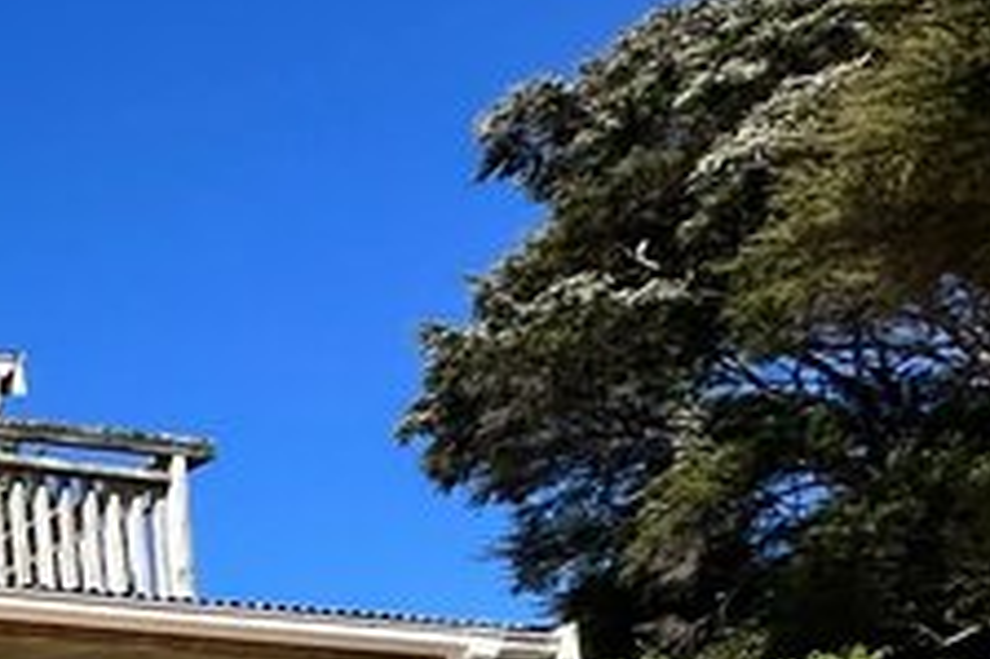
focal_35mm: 78
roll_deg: +1.5
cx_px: -1065
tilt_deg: +6.9
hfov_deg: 17.4
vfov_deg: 15.4
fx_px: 2143
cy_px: 1132
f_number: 2.2
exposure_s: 1/2564
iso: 50
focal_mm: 2.22
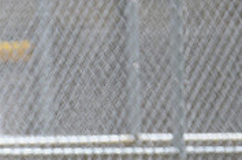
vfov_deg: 0.8
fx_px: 11880
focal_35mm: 1772
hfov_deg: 1.2
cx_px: -126
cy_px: 233
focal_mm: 360
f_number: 4
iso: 400
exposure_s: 1/2500
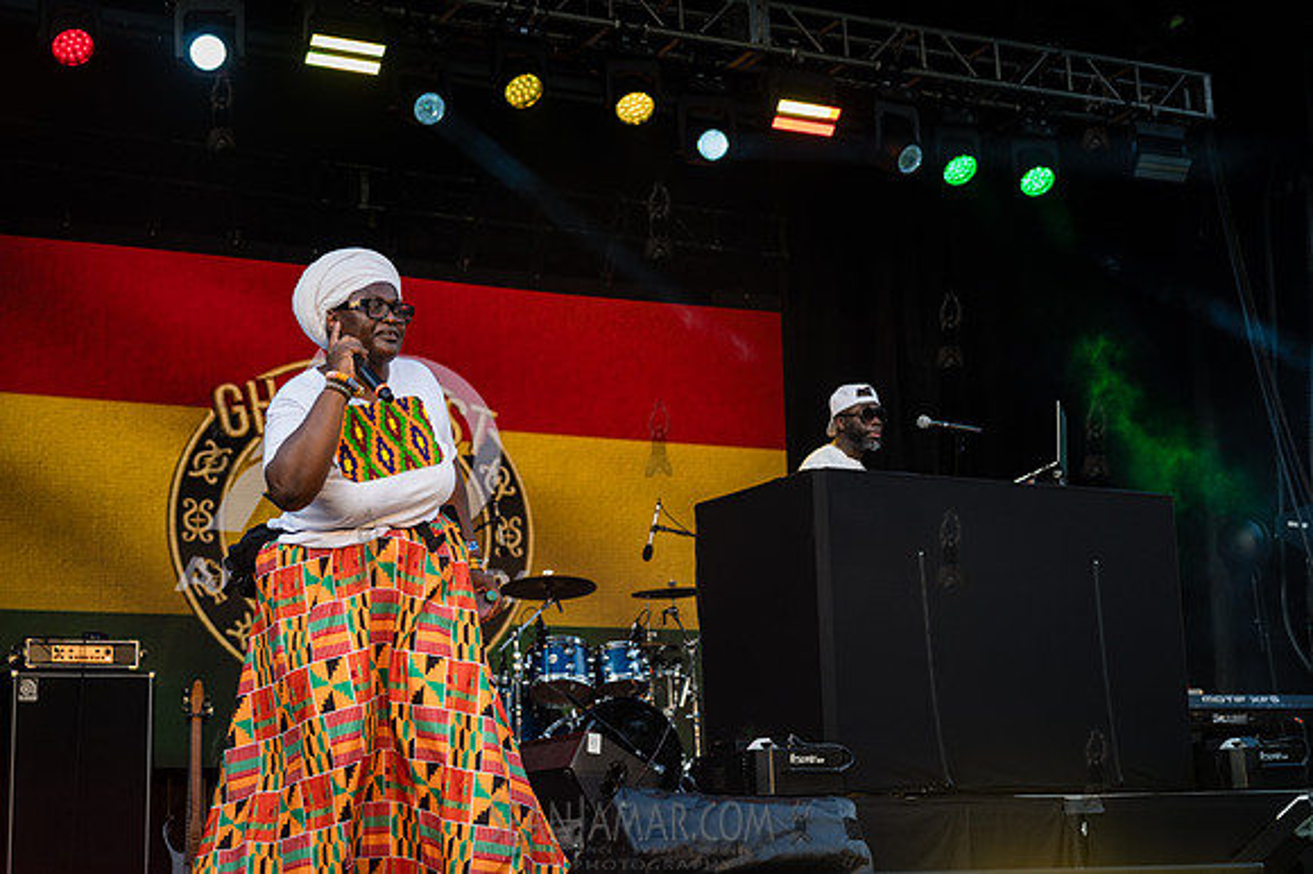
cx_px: 656
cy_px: 437
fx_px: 2187
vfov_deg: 22.6
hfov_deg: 33.4
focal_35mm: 60
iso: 500
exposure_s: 1/800
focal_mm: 60
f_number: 3.5
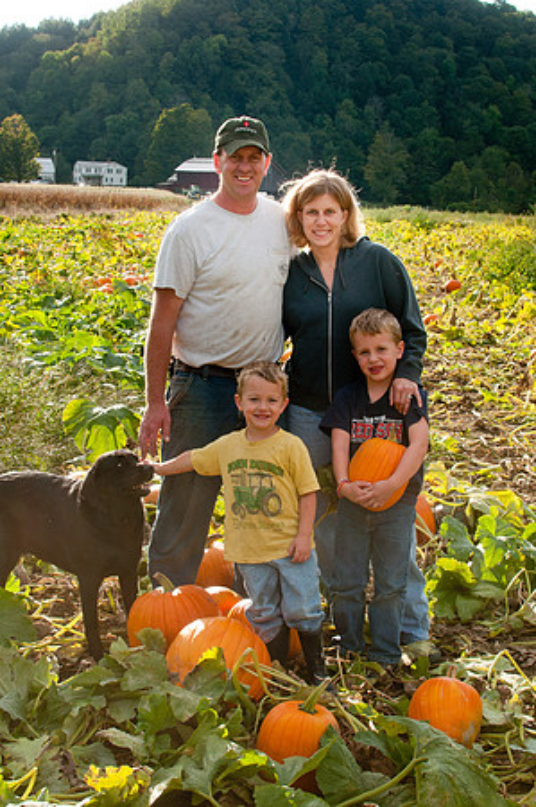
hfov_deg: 25.7
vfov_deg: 37.9
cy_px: 404
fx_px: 1175
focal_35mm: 52
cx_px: 268
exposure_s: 1/200
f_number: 8
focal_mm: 35
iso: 200
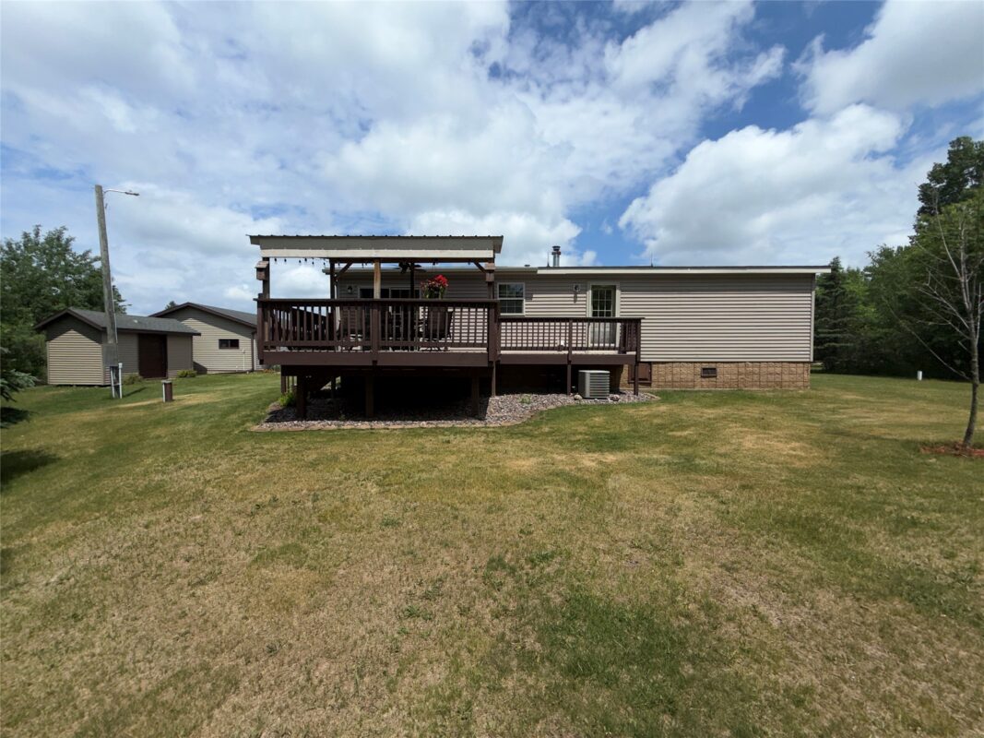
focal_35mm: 14
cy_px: 369
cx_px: 492
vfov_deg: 85.7
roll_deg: +0.5
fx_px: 398
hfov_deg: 102.1
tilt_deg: -0.9
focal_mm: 2.22
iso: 16
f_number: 2.2
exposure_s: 1/2237
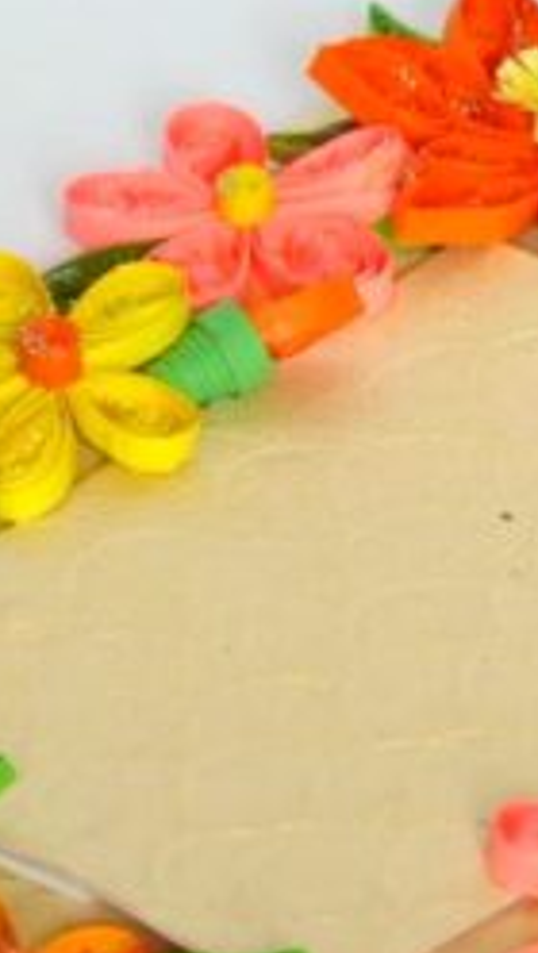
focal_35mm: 400
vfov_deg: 5.4
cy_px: 546
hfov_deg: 3.0
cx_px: 400
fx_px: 10117
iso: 100
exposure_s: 1/100
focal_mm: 27.4
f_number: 2.8
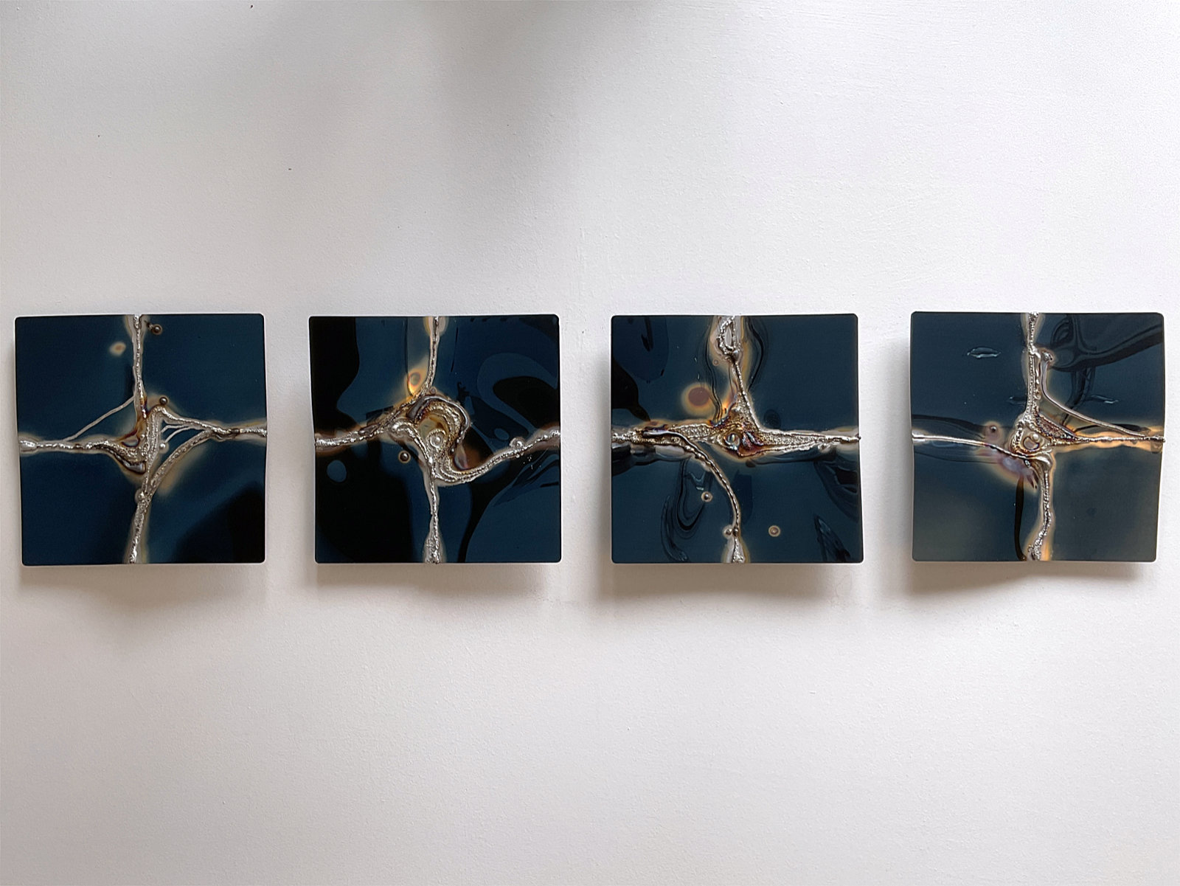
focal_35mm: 29
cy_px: 443
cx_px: 590
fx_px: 989
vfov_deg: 48.3
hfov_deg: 61.6
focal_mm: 3
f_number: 1.8
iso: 32
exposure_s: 1/100
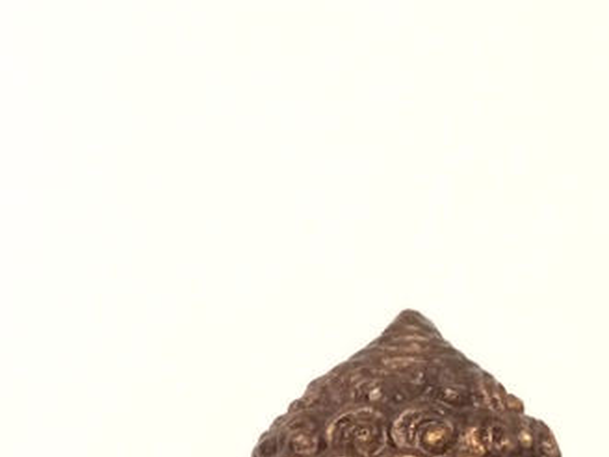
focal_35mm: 113
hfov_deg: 16.2
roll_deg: +1.4
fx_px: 1988
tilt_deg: -7.5
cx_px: -240
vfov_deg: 12.3
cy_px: 739
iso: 160
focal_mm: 4.15
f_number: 2.2
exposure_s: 1/30
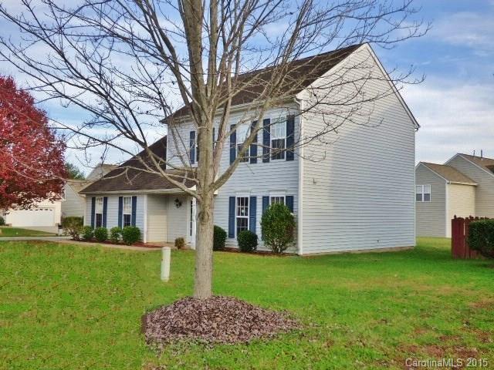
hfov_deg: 51.4
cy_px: 185
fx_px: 514
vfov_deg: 39.7
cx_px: 247
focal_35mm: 36
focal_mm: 6.18
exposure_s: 1/400
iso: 160
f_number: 3.4
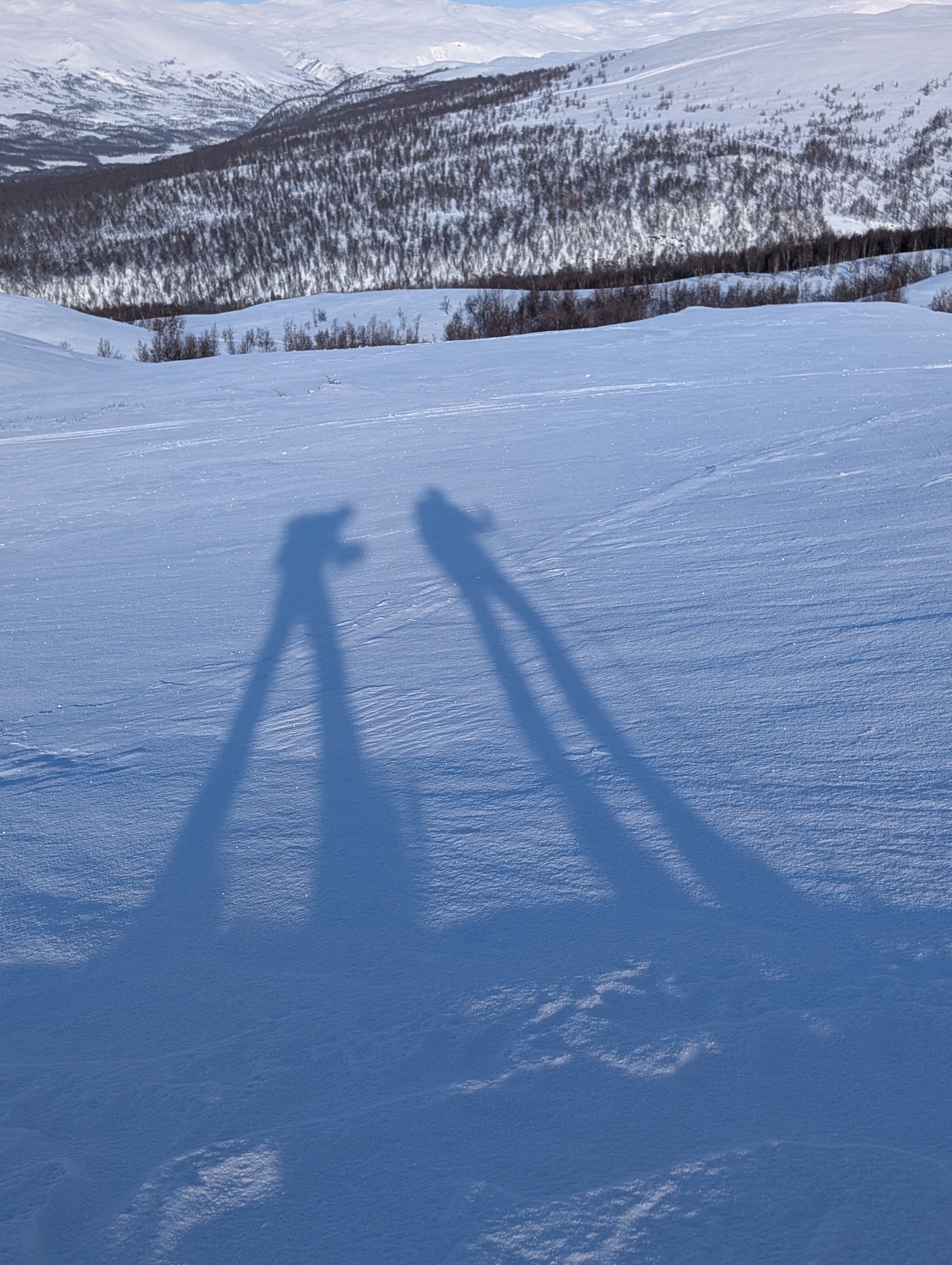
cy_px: 632
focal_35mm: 49
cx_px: 476
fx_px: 1792
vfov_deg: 38.9
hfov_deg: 29.7
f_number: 1.68
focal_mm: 6.9
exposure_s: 1/1546
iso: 22
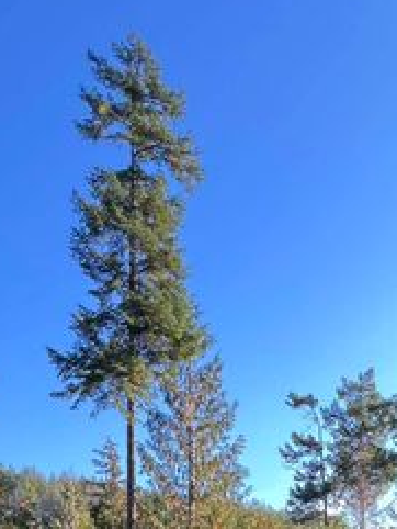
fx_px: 550
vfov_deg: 36.3
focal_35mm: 36
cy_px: 668
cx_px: 454
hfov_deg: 33.6
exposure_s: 1/118
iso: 32
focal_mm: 1.57
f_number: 1.8
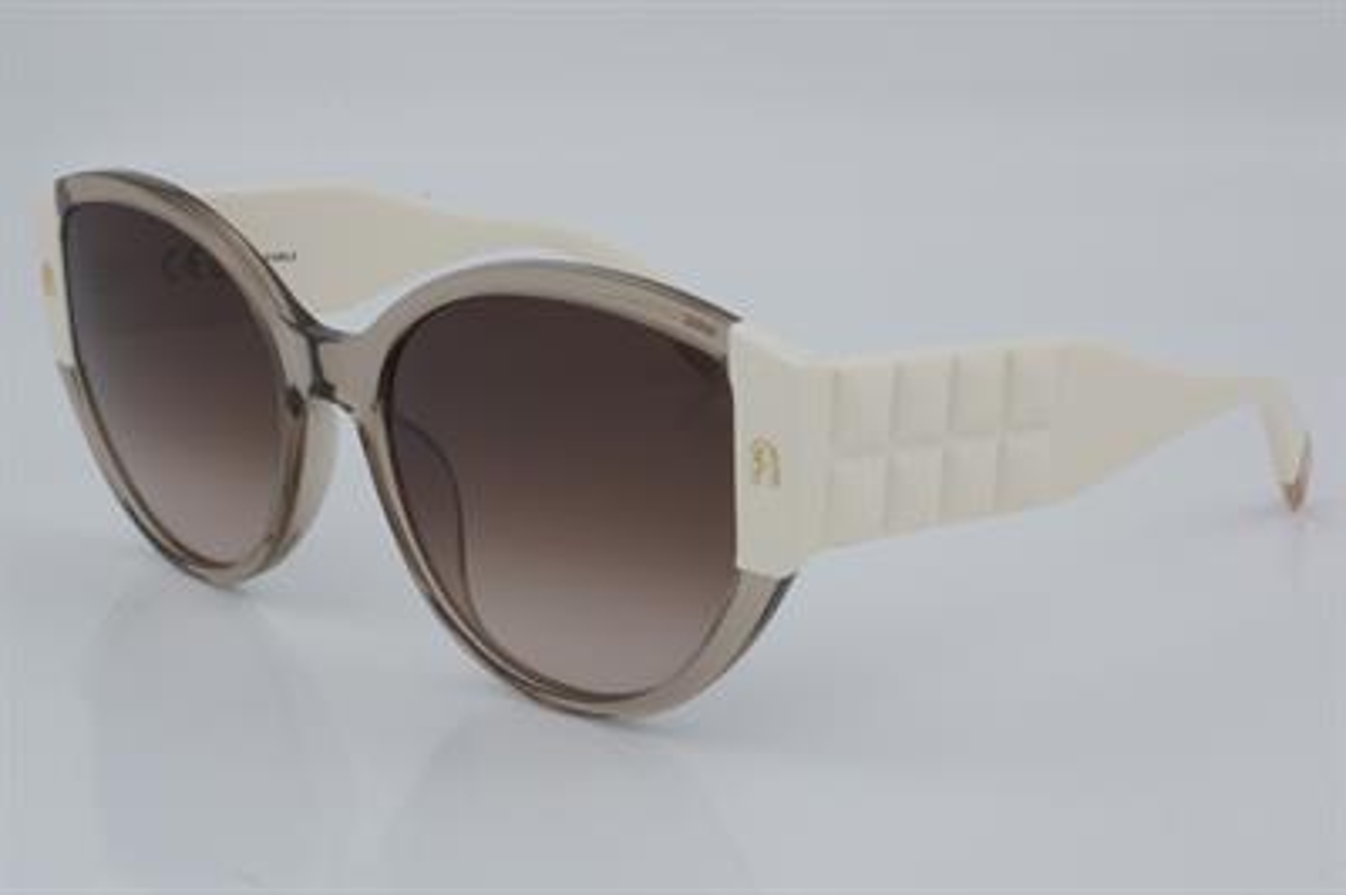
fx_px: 2802
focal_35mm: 75
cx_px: 673
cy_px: 448
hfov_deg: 27.0
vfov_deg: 18.2
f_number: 32
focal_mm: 50
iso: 100
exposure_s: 1/4
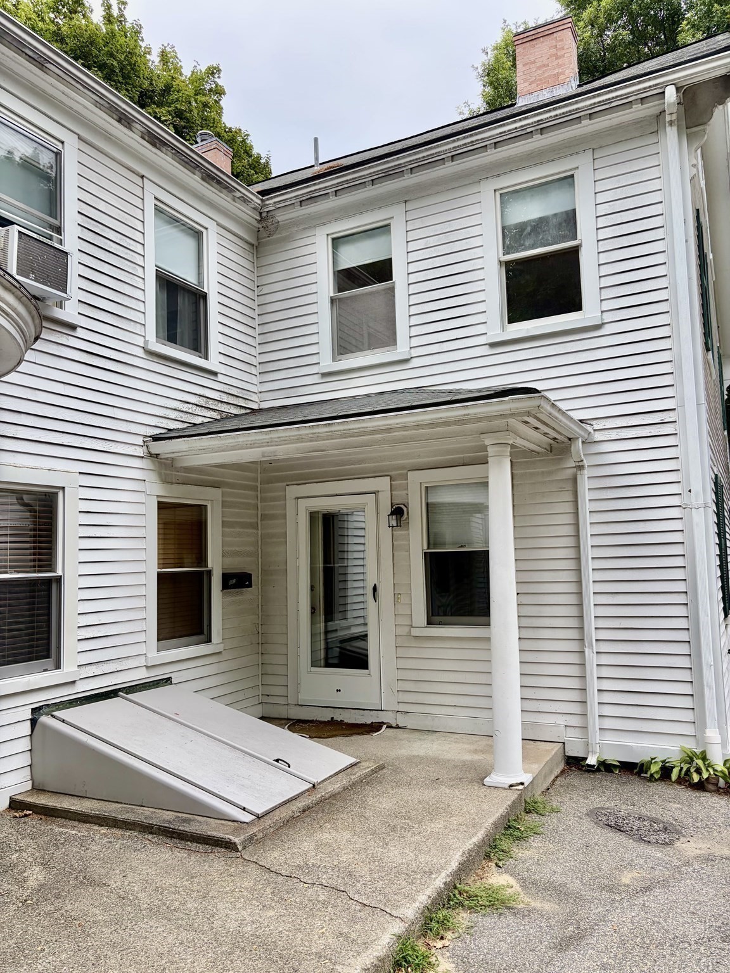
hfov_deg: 53.1
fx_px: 731
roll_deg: +2.2
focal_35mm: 26
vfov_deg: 67.3
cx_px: 365
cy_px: 486
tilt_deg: +6.0
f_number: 1.6
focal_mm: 5.96
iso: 64
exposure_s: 1/973
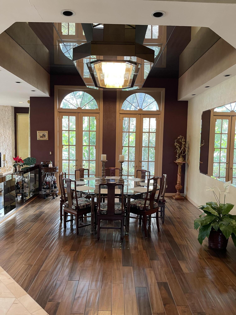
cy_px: 158
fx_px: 236
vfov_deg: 67.3
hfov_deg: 53.1
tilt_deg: -3.9
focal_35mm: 26
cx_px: 118
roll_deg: -1.5
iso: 160
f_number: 1.6
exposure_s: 1/60
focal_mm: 5.1
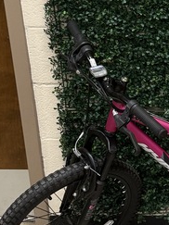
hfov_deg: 13.9
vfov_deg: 19.4
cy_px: 70
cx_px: 240
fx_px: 658
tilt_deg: -19.3
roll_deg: -0.3
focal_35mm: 101
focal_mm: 6.76
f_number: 1.78
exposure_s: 1/60
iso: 250
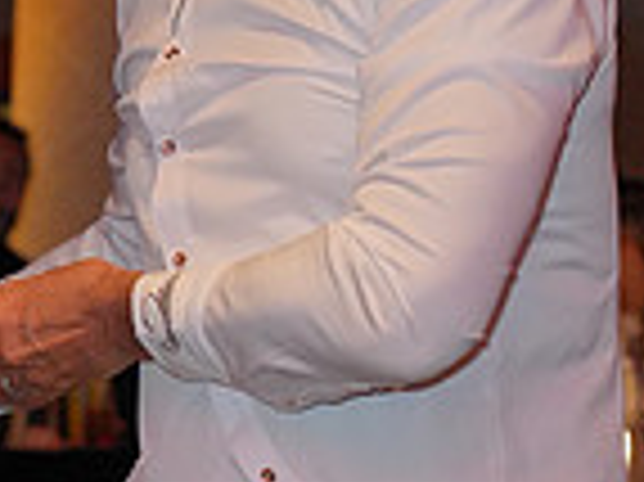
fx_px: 4926
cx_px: -83
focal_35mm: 265
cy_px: 640
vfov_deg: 5.6
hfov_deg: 7.4
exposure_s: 1/200
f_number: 4
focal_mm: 68
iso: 4000
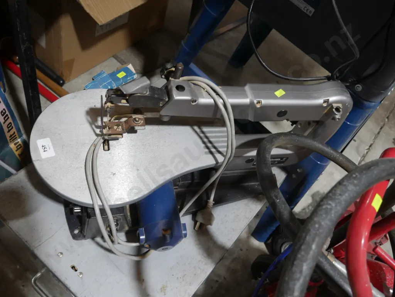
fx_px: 365
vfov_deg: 44.2
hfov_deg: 56.8
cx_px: 198
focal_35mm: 32
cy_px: 148
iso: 320
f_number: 3.6
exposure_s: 1/60
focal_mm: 16
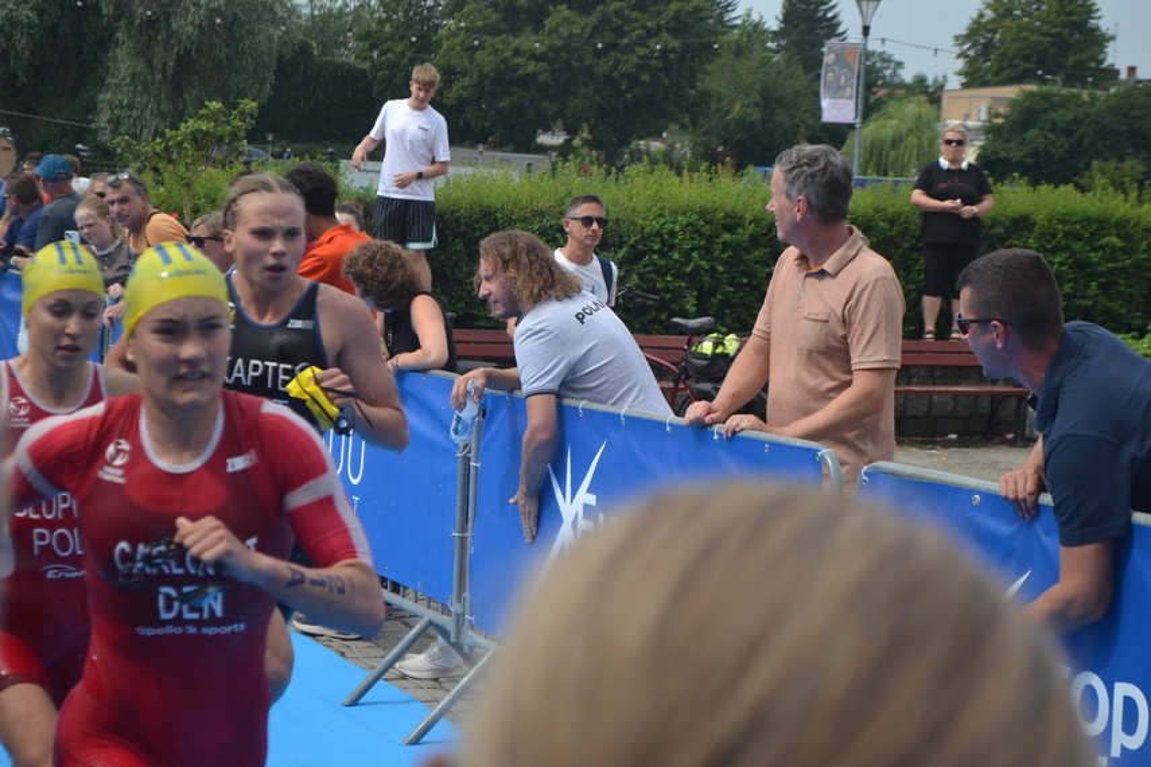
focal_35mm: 82
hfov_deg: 24.6
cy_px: 384
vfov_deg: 16.6
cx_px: 576
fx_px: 2638
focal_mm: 55
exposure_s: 1/1600
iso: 400
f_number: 5.6
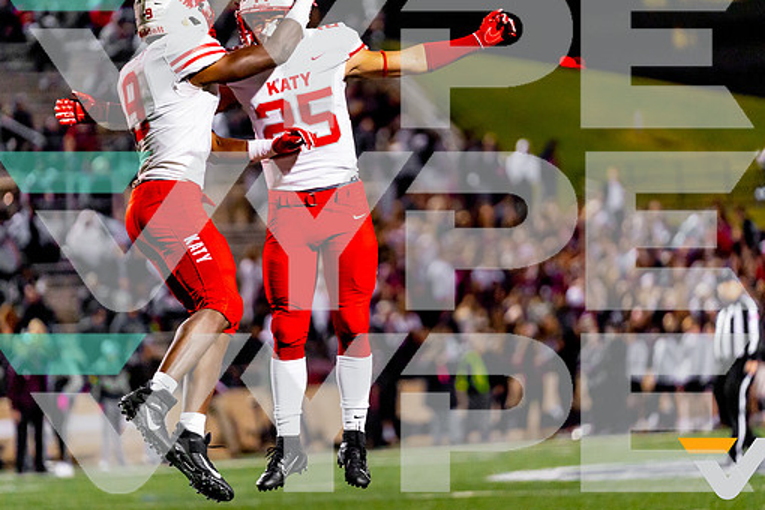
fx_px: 5270
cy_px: 227
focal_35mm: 248
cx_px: 390
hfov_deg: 8.3
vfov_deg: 5.5
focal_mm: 200
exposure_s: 1/1000
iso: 2000
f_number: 2.8
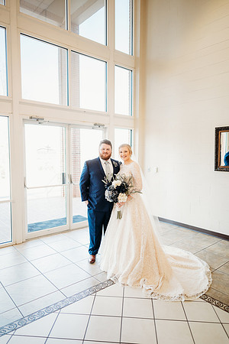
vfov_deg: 73.7
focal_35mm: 24
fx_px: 229
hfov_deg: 53.1
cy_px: 172
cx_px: 114
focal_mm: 24
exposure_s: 1/160
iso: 400
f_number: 1.8
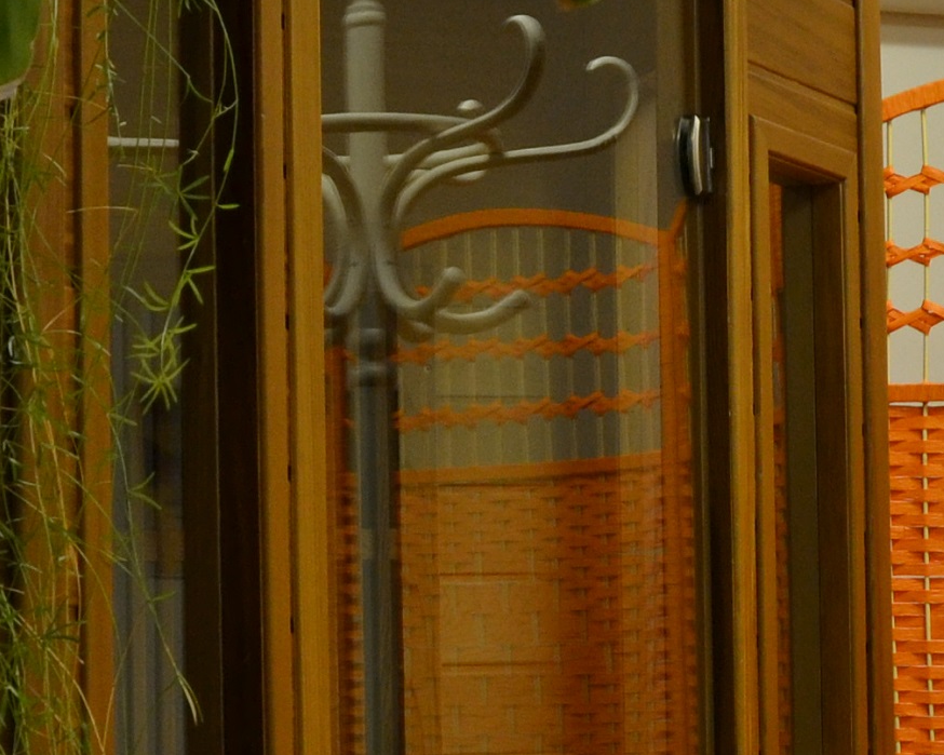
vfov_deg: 13.2
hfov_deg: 16.6
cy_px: 696
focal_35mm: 116
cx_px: 553
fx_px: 3241
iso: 400
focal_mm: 18
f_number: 5
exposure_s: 1/30
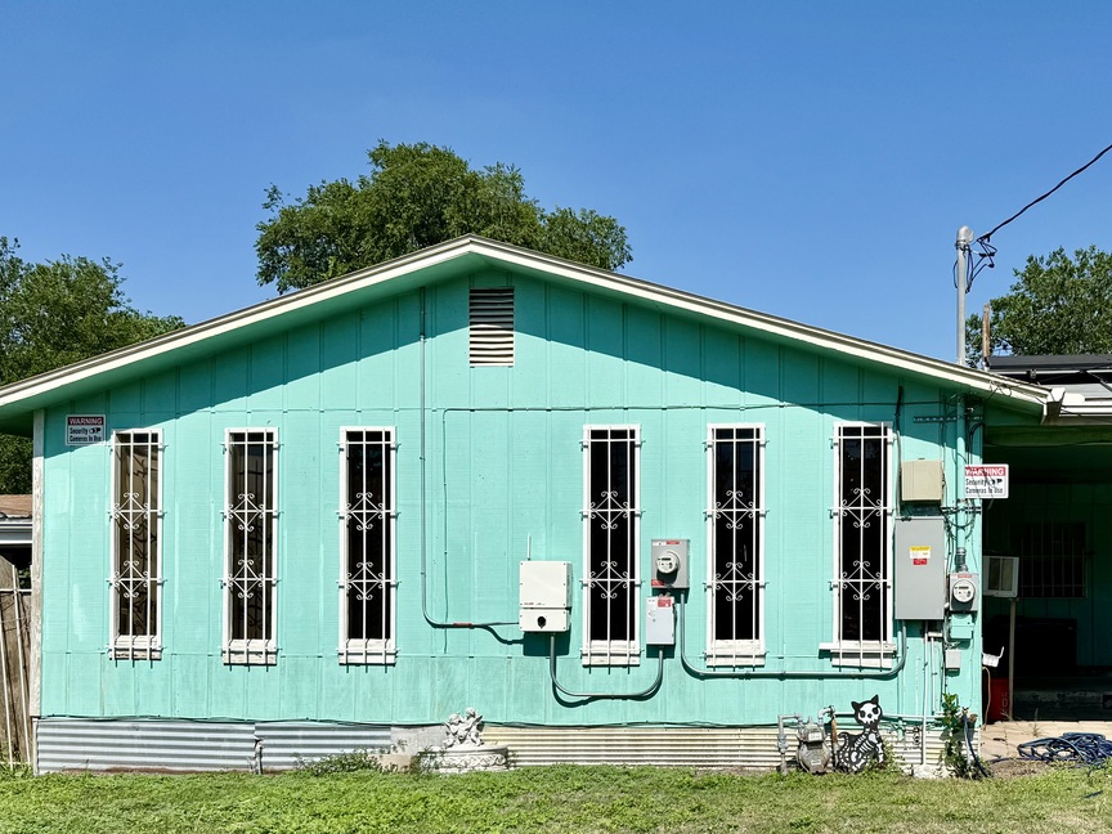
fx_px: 1285
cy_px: 591
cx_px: 801
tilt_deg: -0.2
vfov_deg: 35.4
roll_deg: -0.6
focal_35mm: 40
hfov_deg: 45.5
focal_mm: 6.76
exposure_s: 1/7937
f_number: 1.78
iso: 80
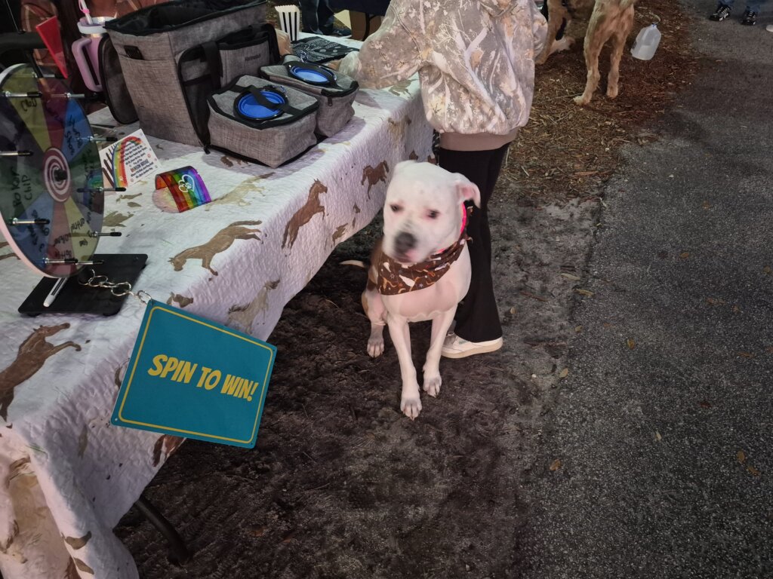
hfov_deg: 73.9
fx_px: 514
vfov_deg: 58.9
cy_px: 290
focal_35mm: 23
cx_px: 386
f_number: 1.8
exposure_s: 1/40
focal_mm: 5.4
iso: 1600
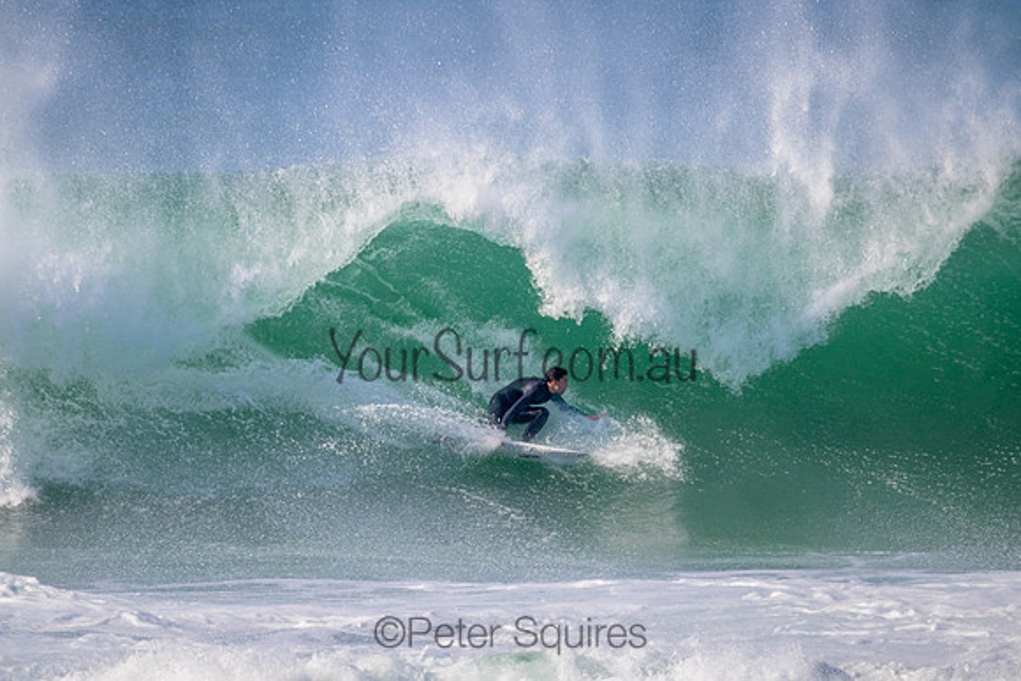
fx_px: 22693
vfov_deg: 1.7
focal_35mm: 800
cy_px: 340
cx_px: 510
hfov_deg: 2.6
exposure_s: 1/2000
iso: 2000
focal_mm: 800
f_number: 11
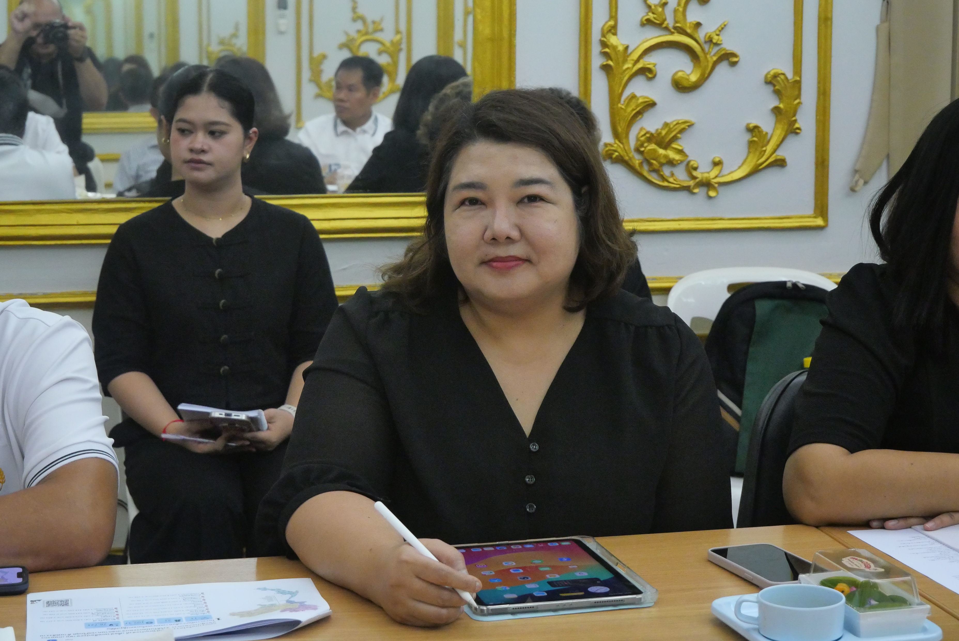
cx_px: 480
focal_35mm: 74
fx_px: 1972
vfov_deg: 18.5
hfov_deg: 27.3
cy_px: 320
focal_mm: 36
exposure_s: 1/80
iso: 3200
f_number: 5.3
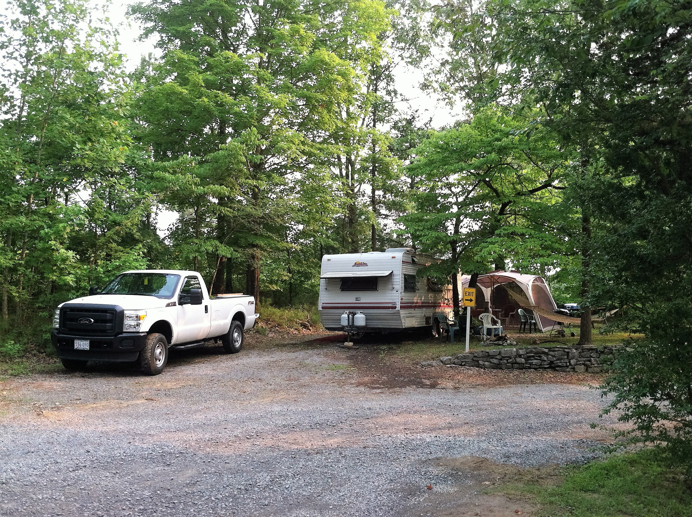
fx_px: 699
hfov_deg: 52.7
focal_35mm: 35
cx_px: 346
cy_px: 258
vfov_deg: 40.6
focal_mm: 3.85
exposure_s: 1/120
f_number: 2.8
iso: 80
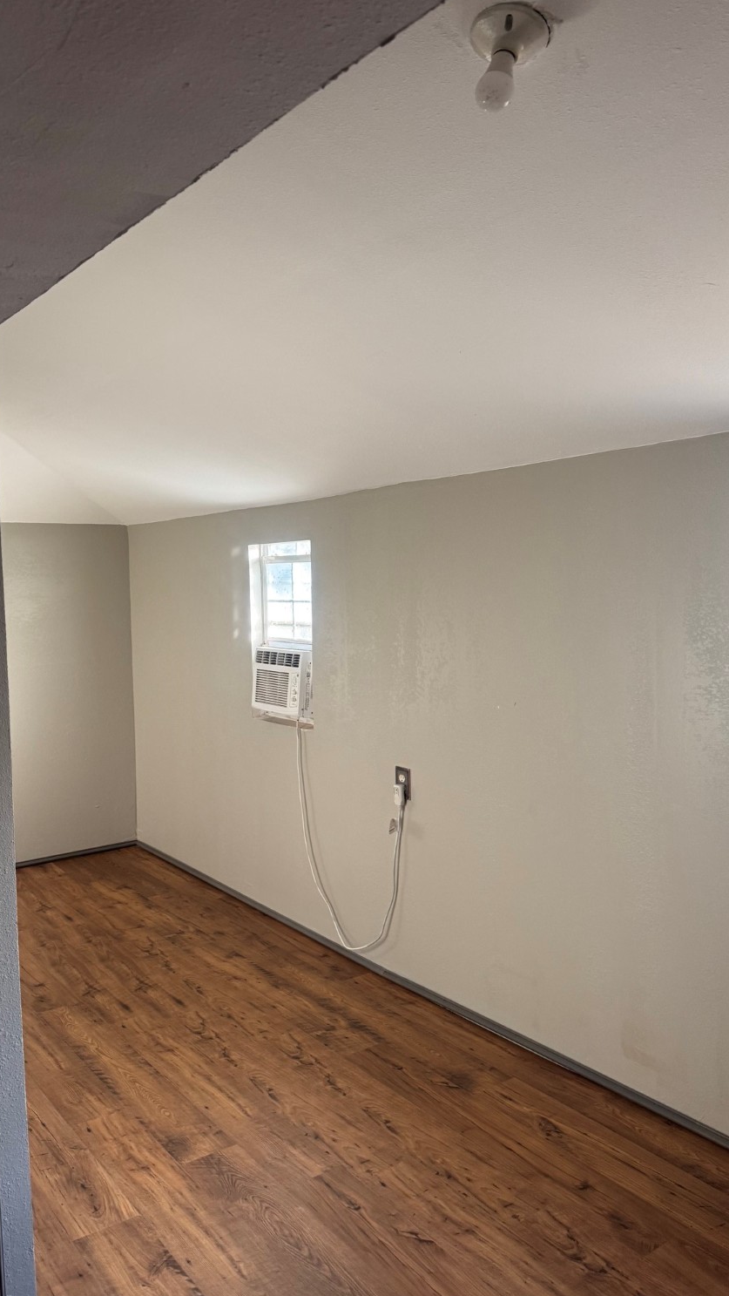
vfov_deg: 69.8
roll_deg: +0.8
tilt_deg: -3.9
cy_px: 634
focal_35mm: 27
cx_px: 269
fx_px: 927
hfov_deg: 42.6
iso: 200
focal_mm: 6.76
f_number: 1.78
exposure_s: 1/82
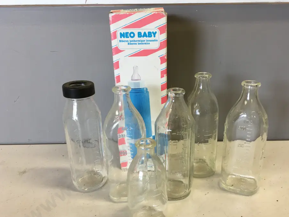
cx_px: 159
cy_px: 122
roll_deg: +0.4
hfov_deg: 55.3
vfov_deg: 42.9
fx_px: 276
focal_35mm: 33
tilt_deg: -19.6
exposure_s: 1/33
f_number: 2.2
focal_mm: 4.15
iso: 32
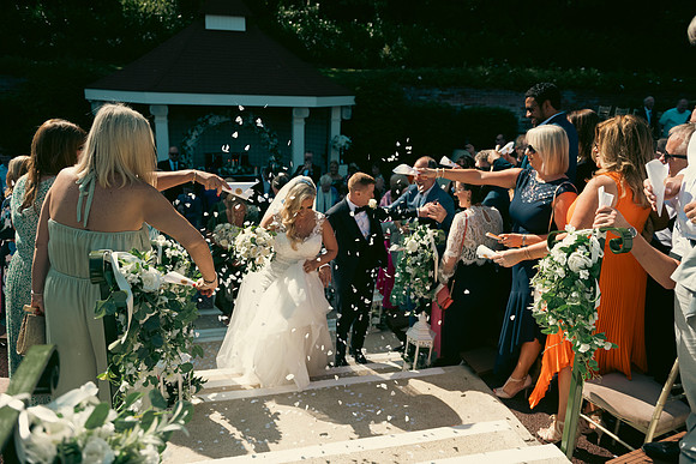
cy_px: 232
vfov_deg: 53.2
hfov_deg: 73.7
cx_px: 348
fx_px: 464
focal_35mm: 24
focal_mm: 24
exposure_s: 1/2500
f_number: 3.5
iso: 250
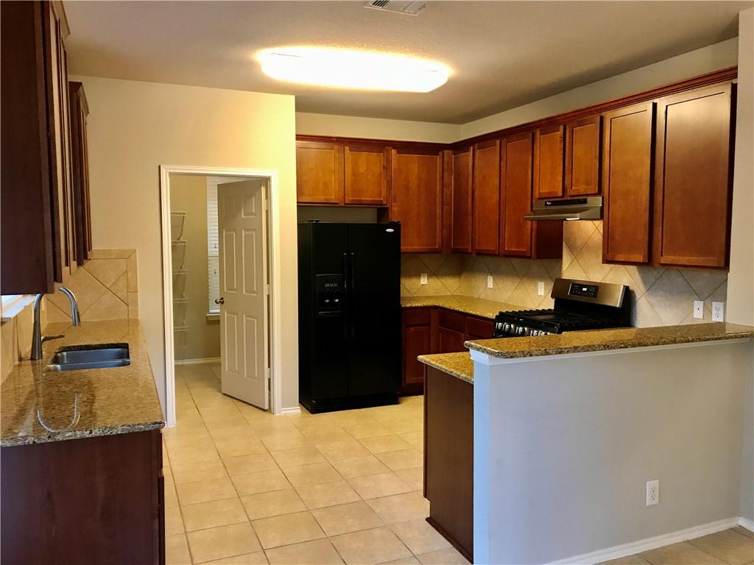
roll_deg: -0.2
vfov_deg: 49.7
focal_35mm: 28
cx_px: 377
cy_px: 282
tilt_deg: -5.5
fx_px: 610
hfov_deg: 63.4
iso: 64
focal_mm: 3.99
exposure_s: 1/15
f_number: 1.8
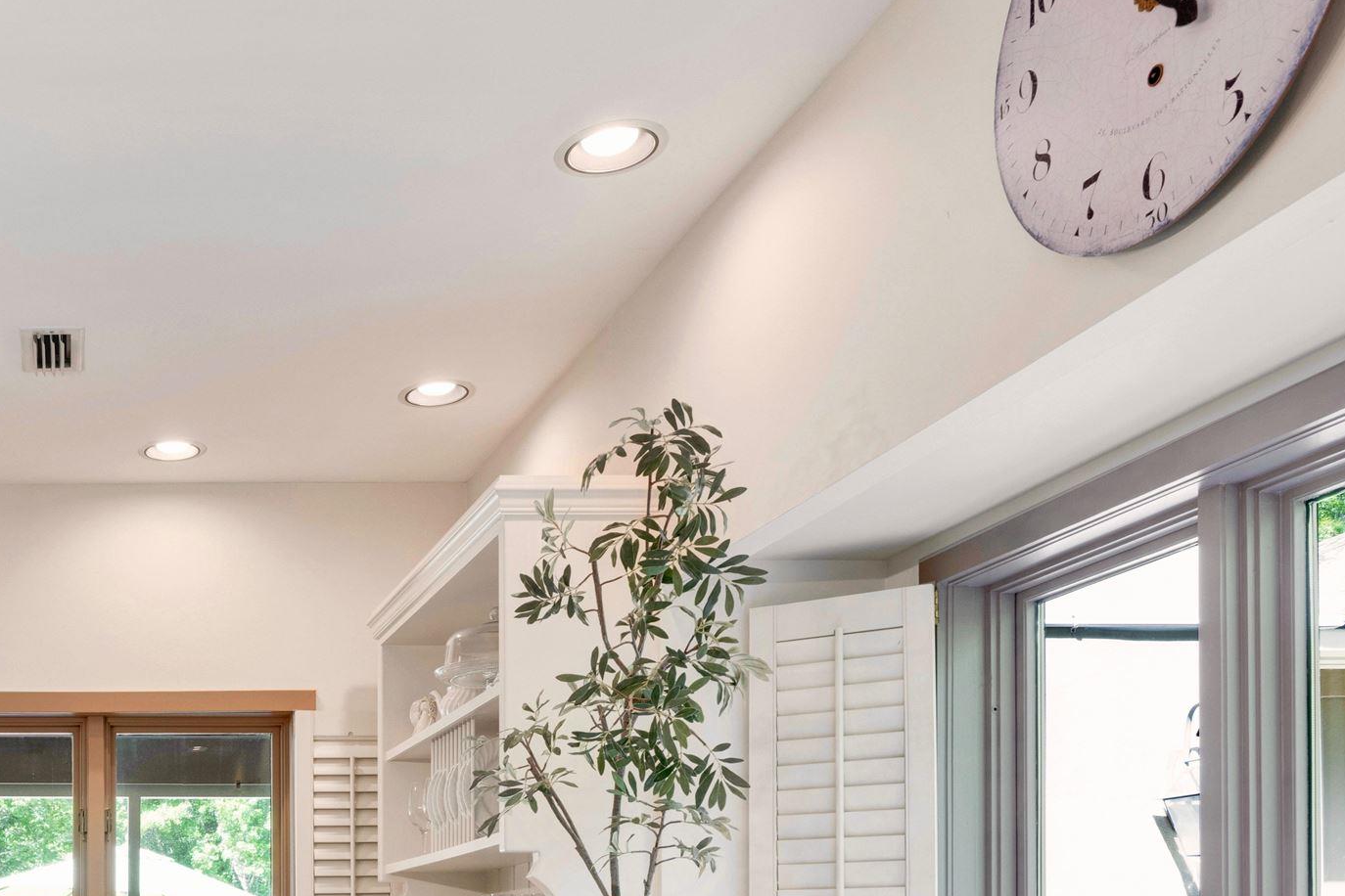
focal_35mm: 39
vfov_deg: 30.9
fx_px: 1461
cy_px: 952
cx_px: 52
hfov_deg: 43.5
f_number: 11
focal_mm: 17.5
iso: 400
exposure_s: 1/13
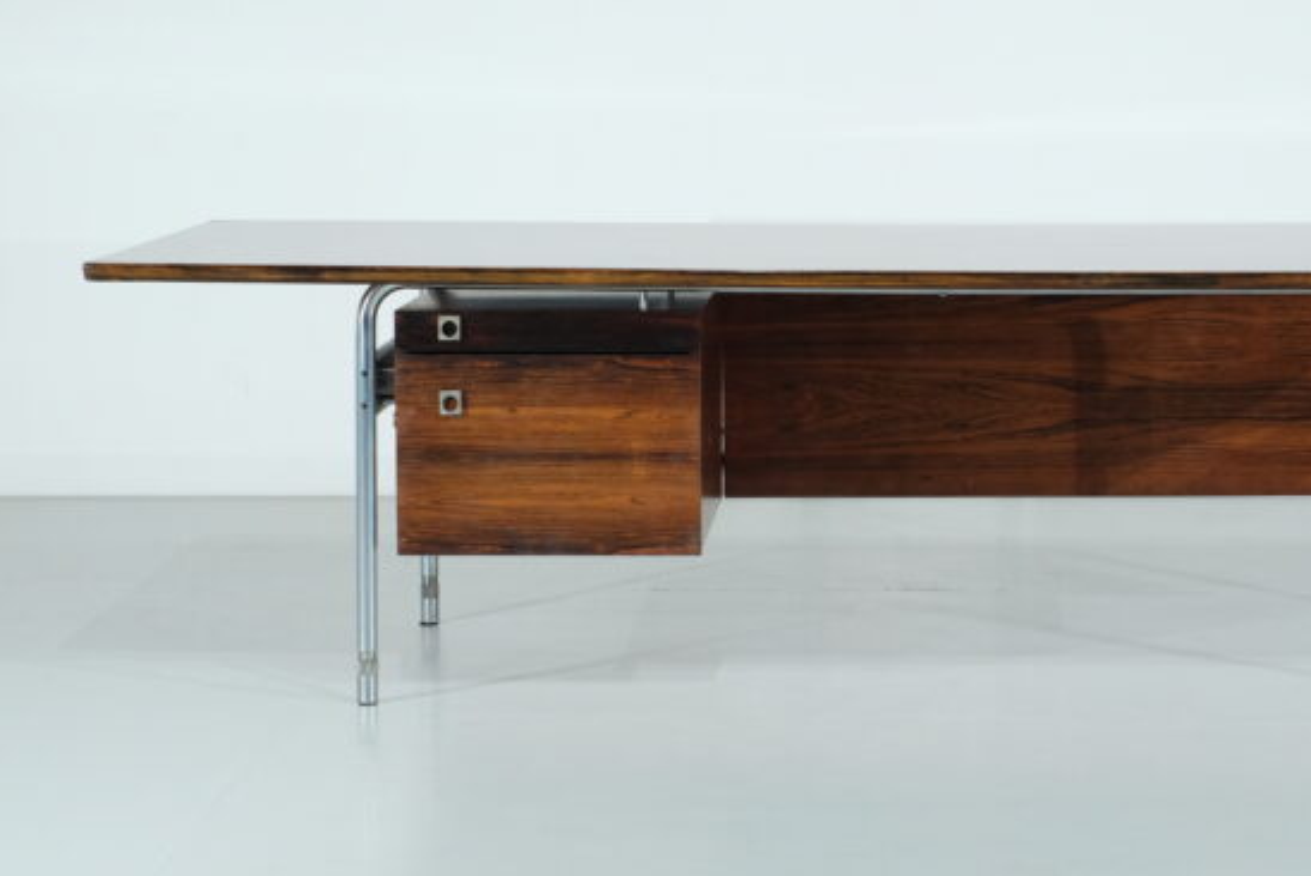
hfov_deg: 20.5
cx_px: 938
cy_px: 413
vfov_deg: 13.8
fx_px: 3607
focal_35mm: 99
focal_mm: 35
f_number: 5.6
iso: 800
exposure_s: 1/56
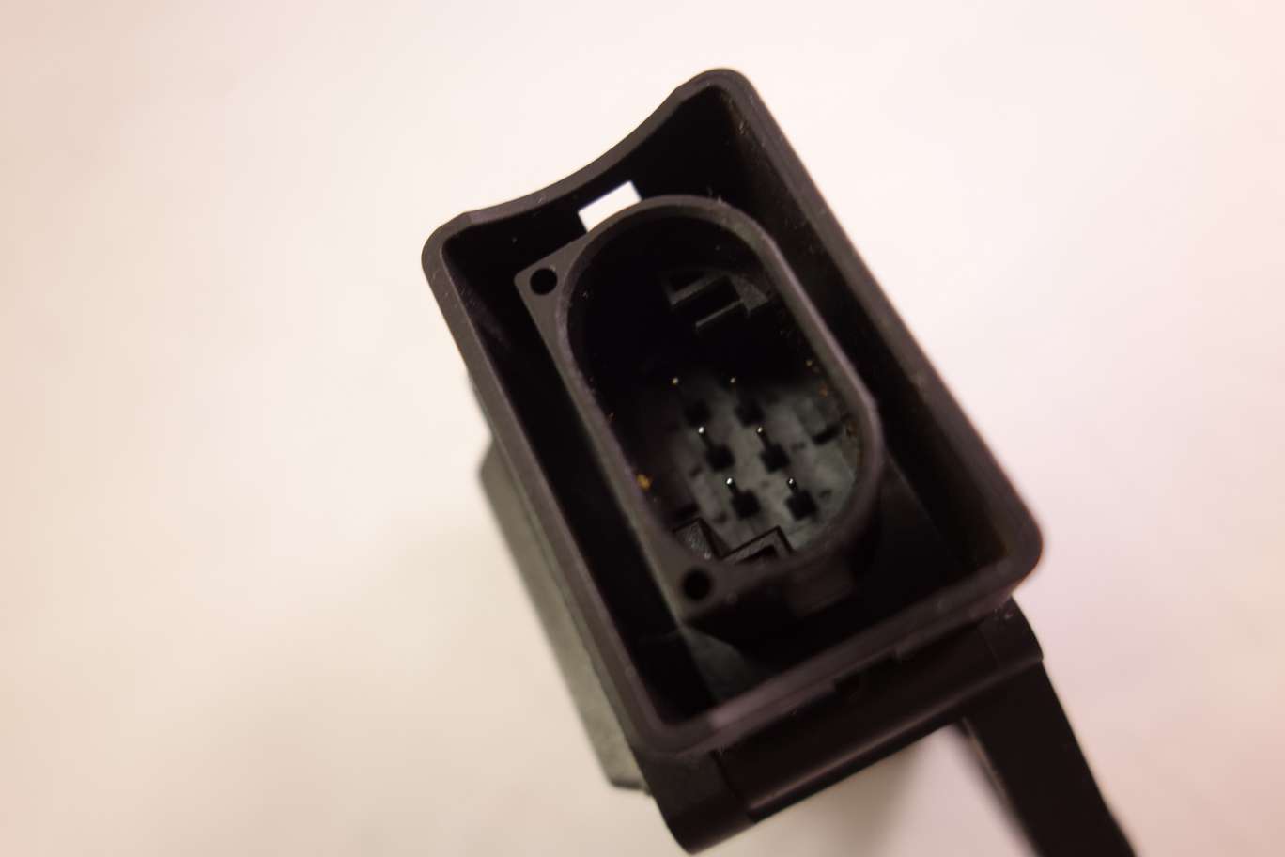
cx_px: 642
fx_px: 999
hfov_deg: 65.5
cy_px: 428
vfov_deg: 46.4
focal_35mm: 28
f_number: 2.8
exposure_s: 1/50
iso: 200
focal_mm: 10.4
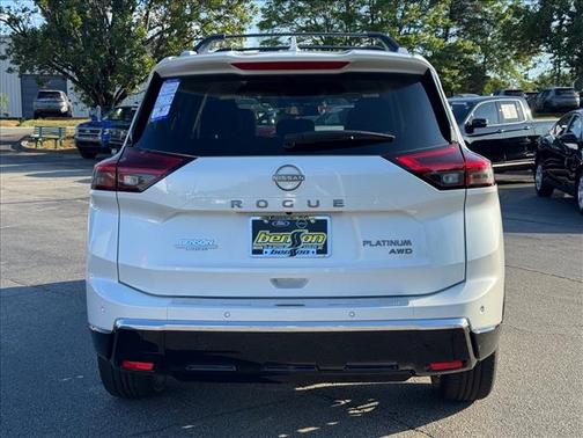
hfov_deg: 39.7
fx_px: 808
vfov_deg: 30.3
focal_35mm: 48
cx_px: 292
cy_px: 219
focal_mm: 6.76
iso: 64
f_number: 1.78
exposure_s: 1/1490
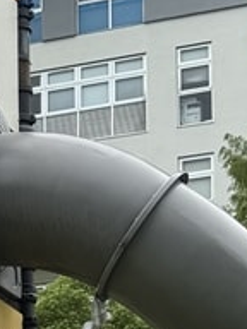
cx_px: -201
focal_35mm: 160
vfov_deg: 11.9
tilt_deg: +7.9
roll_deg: -0.7
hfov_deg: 8.9
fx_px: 1522
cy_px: 478
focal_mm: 6.76
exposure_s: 1/1869
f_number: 1.78
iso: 80
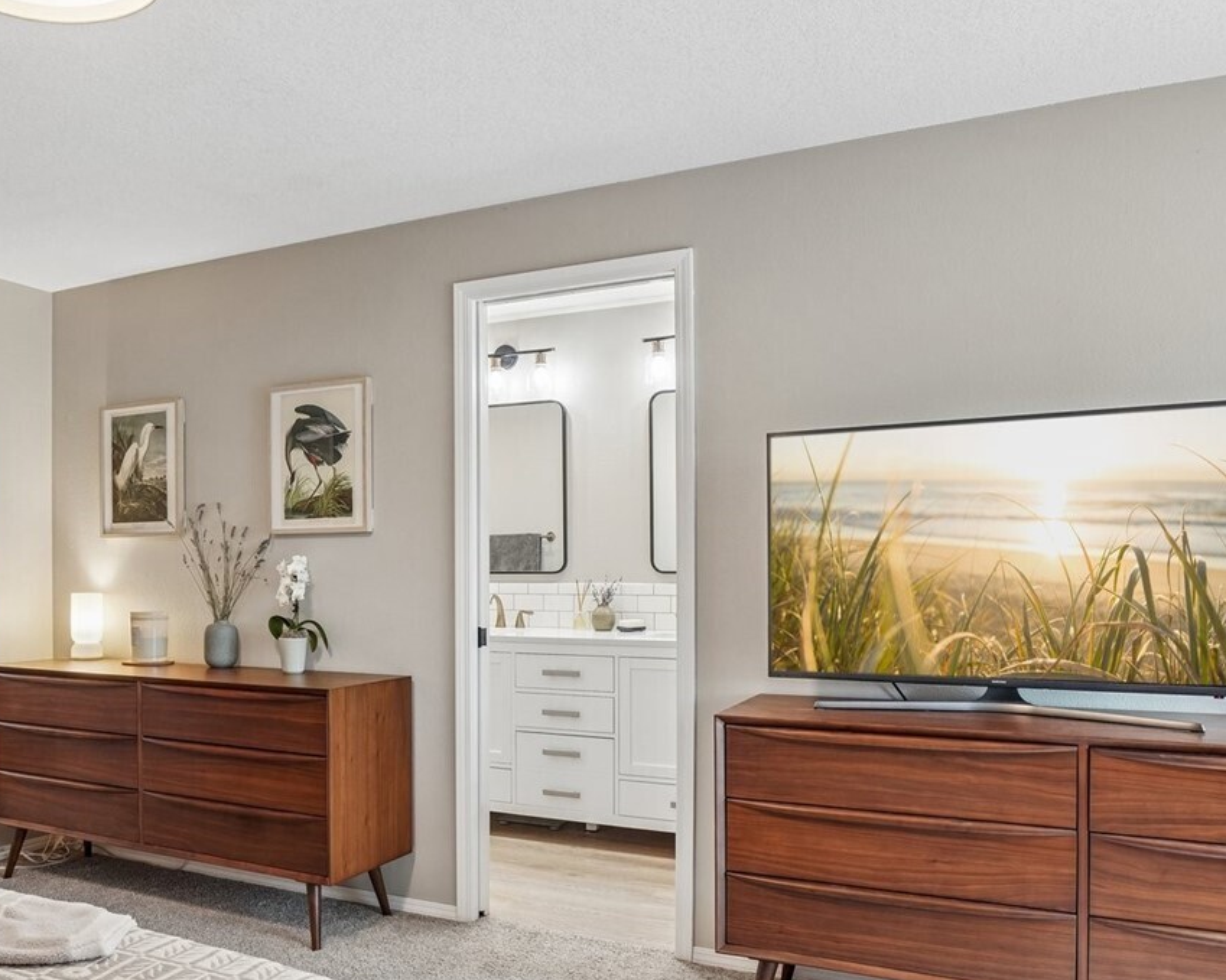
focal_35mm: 30
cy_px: 556
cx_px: 398
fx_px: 1088
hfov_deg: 57.3
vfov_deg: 48.4
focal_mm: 16
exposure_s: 1/10
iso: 400
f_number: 8
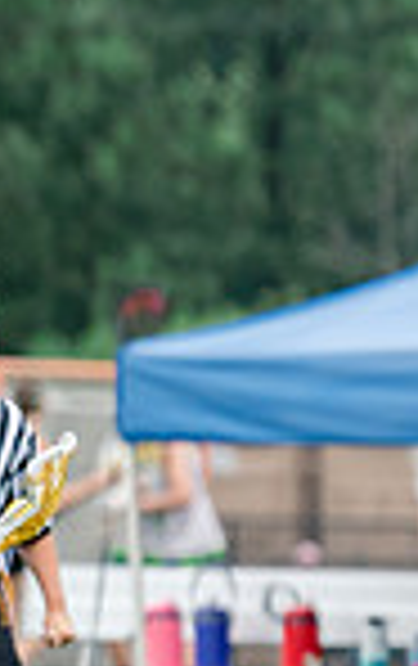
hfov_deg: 1.0
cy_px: 657
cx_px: -860
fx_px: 23531
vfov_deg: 1.6
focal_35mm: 1296
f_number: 3
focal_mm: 200
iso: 250
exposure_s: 1/640
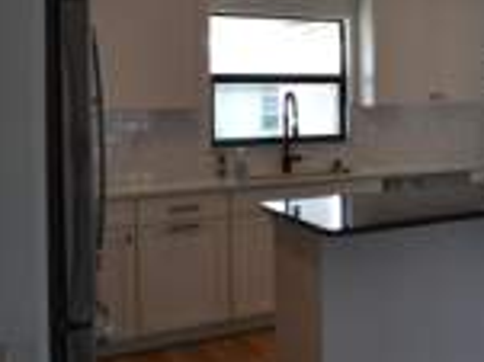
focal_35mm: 51
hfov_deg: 27.4
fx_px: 706
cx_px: 712
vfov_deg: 28.4
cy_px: 96
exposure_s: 1/200
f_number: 5
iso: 800
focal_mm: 11
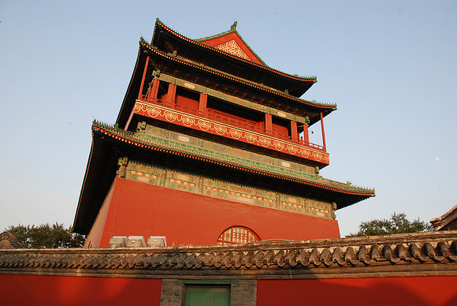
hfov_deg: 67.3
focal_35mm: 27
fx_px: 343
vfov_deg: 48.0
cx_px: 228
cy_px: 153
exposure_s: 1/200
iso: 320
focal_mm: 18
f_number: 7.1
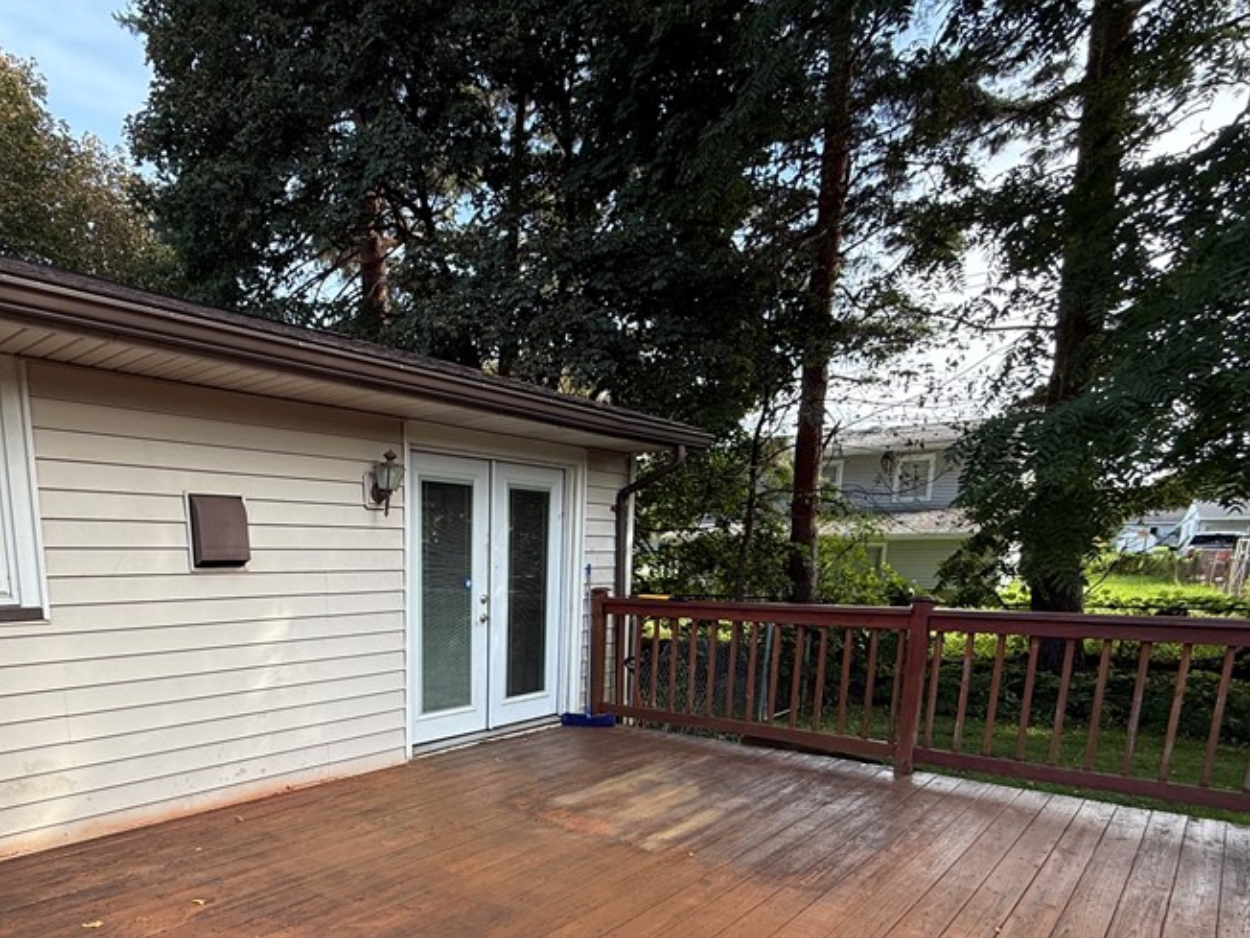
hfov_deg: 74.5
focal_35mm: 22
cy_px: 714
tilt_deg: -10.6
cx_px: 439
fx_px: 794
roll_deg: +0.0
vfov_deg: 57.7
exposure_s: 1/266
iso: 50
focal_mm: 2.22
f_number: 2.2
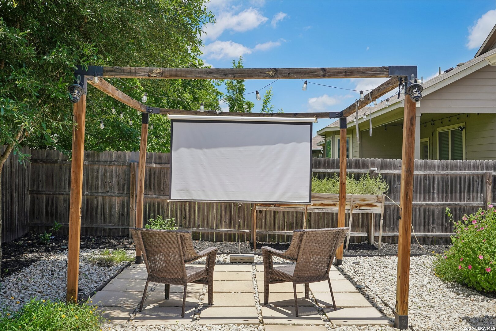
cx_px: 248
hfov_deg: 55.1
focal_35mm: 34
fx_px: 475
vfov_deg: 38.4
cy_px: 166
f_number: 8
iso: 100
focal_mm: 34.5
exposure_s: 1/200
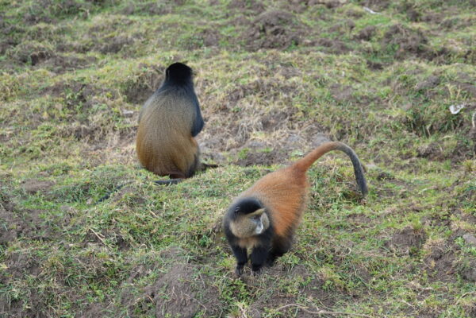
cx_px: 238
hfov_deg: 20.4
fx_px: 1322
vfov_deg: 13.7
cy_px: 159
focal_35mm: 100
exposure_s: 1/100
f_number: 4
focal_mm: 36.72
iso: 100
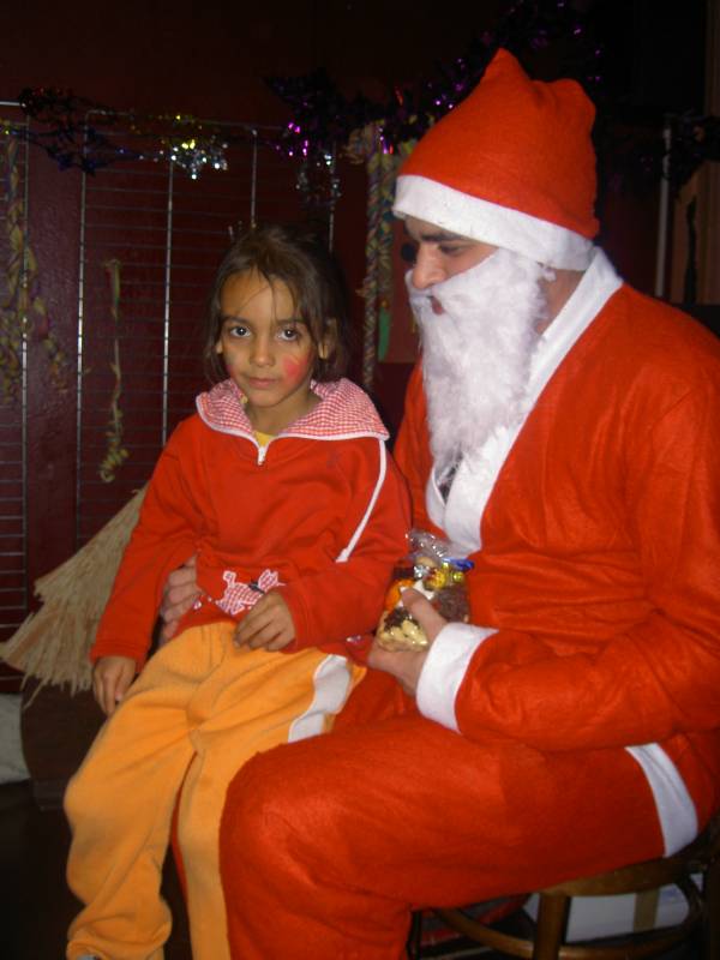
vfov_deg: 47.9
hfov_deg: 36.8
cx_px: 360
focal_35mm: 39
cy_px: 480
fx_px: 1082
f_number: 2.8
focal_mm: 8
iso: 100
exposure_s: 1/60
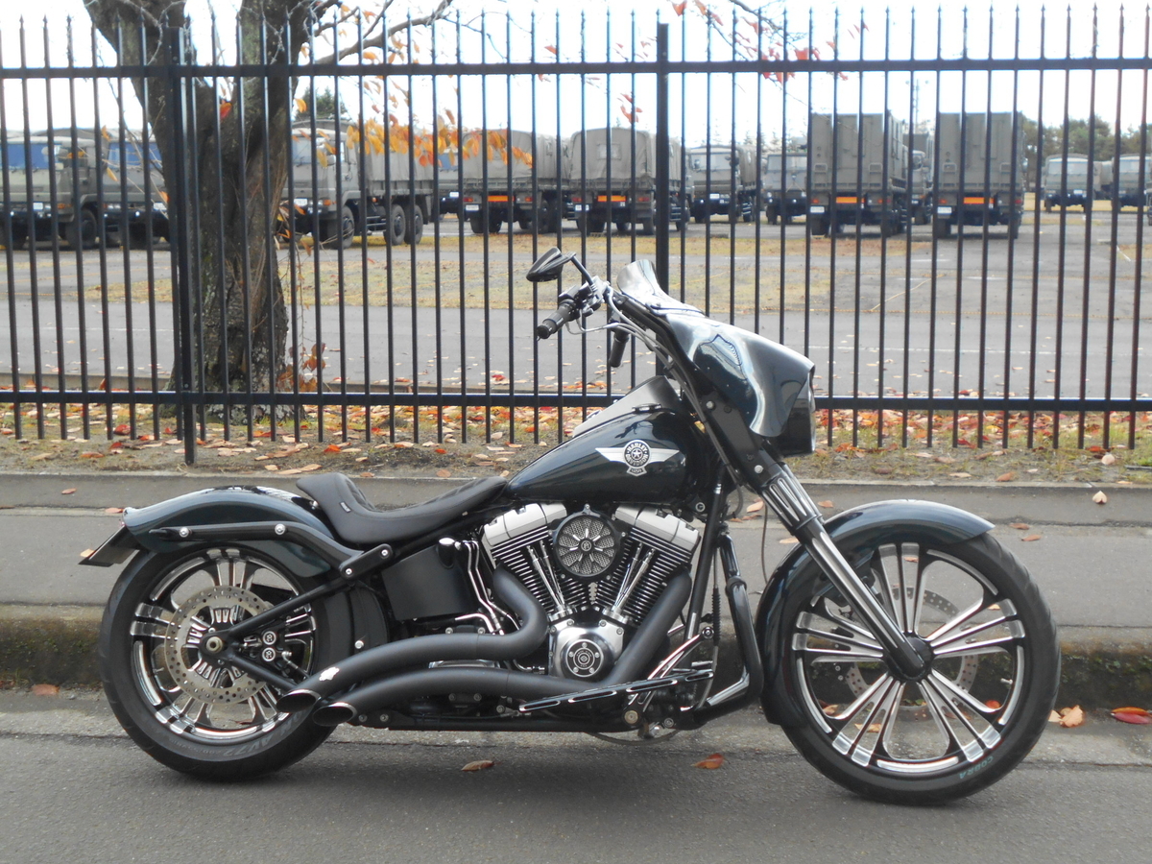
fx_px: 1664
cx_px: 576
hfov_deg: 38.2
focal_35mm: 50
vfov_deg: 29.1
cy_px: 432
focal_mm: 8.8
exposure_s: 1/250
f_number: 4.5
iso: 200
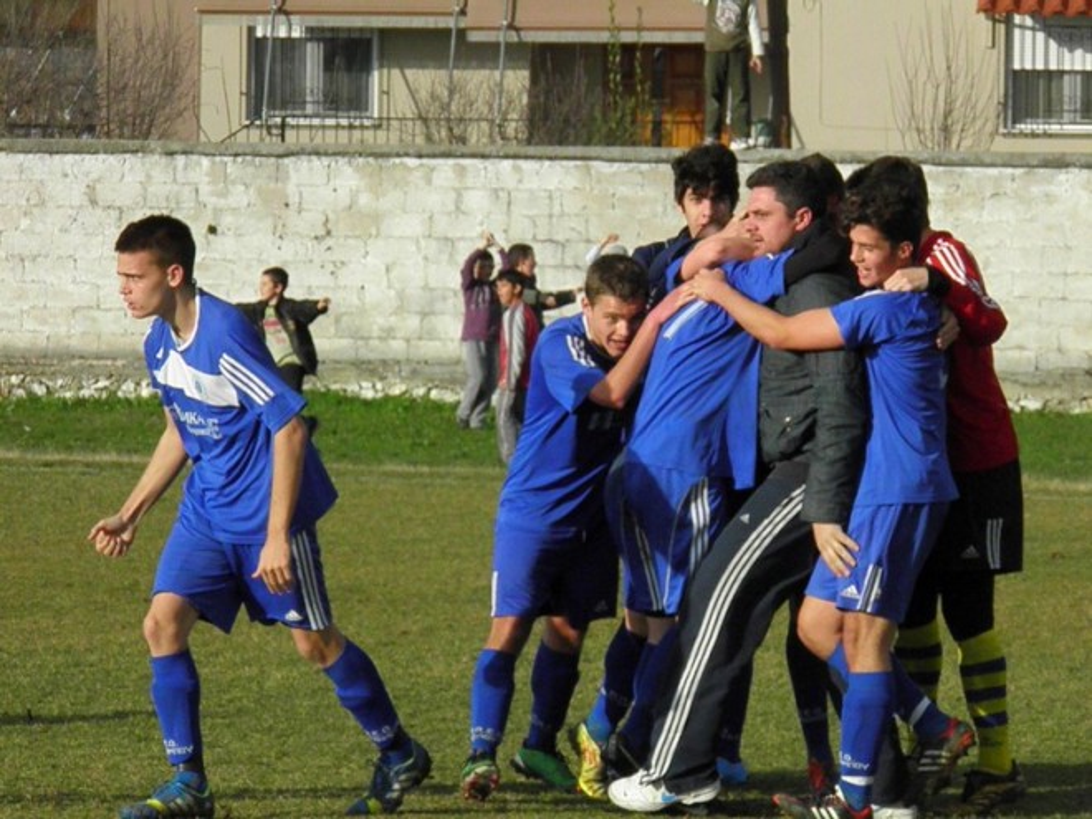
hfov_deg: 6.9
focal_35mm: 287
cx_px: 546
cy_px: 410
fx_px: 9054
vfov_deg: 5.2
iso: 500
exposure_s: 1/1600
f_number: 6.8
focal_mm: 51.5
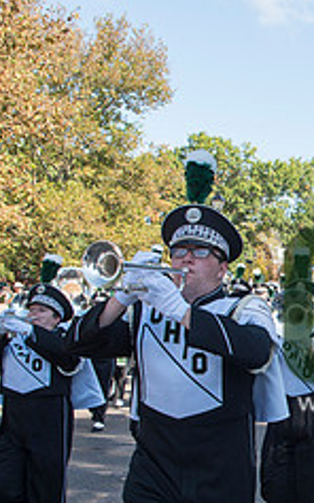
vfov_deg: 33.8
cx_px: 443
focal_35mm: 60
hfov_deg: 19.4
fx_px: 822
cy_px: 328
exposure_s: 1/500
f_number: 5.6
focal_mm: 24
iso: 200
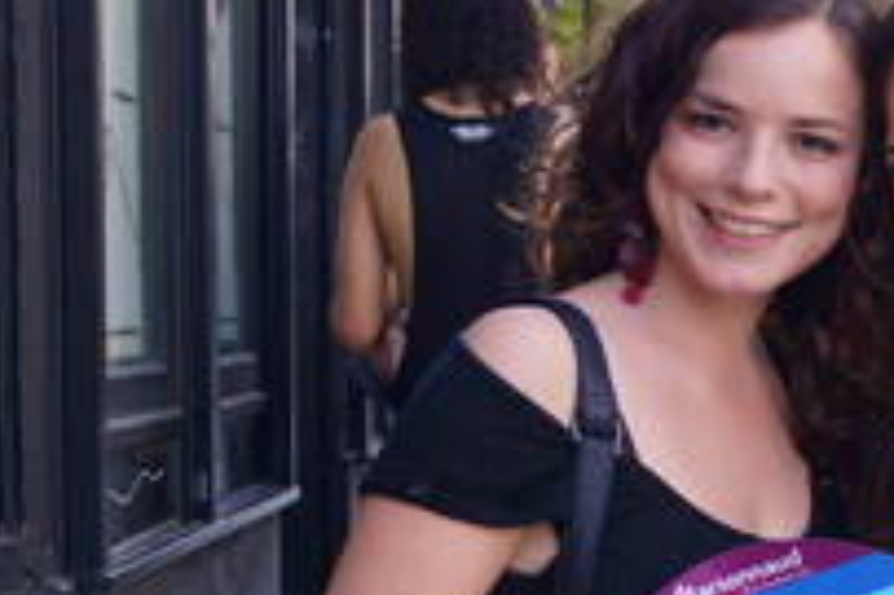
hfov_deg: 16.6
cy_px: 529
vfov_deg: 12.1
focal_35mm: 112
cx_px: 1343
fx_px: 2779
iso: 200
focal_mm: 24
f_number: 4
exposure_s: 1/160
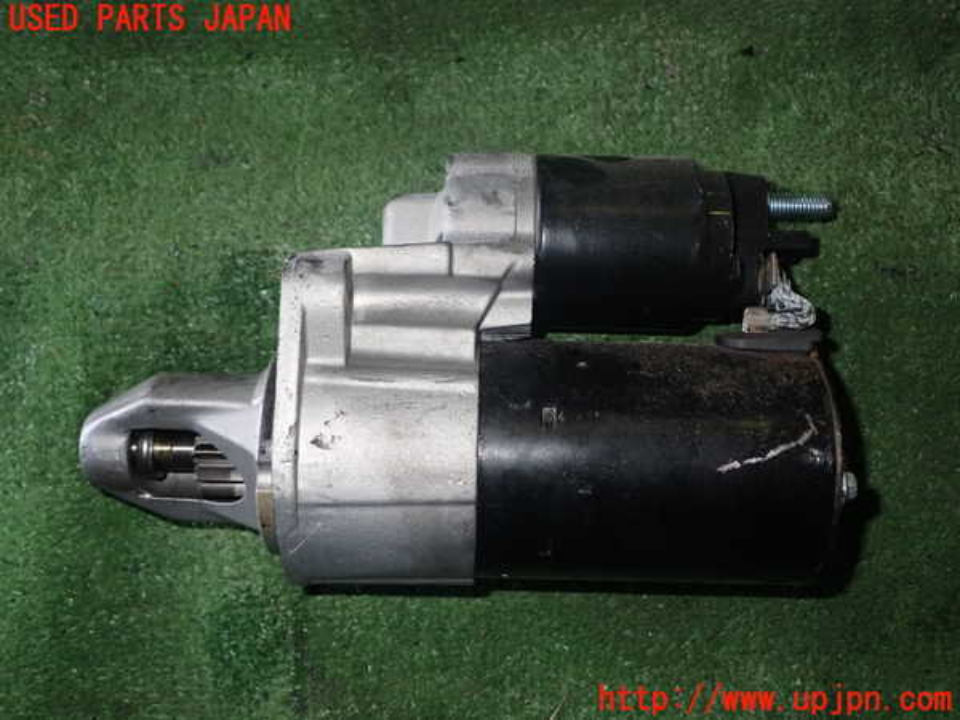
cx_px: 480
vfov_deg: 39.7
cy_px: 360
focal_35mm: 36
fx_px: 998
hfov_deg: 51.4
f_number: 7.1
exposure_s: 1/40
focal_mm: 6.37
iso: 250
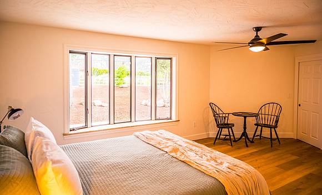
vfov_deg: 47.9
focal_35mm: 25
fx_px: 219
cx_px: 158
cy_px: 86
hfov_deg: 72.6
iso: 64
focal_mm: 24
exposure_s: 1/13
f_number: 4
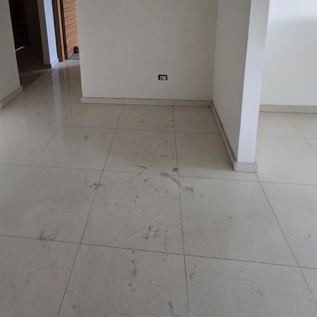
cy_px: 42
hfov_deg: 66.6
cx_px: 127
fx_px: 238
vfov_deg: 59.1
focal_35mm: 23
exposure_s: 1/50.3
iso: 500
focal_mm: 2.2
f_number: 2.2
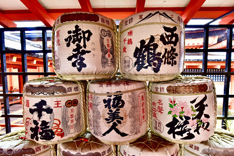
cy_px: 80
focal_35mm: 17
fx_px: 111
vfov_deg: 70.4
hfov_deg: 93.2
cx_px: 121
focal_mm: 14
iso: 1000
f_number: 9
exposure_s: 1/30
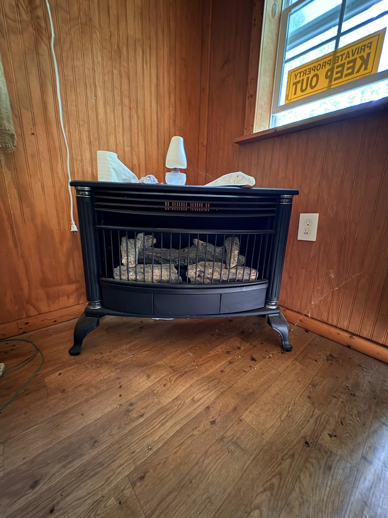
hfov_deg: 85.7
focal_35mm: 14
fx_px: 209
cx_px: 194
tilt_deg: -14.3
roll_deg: -1.8
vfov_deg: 102.1
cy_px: 259
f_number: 2.2
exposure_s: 1/8
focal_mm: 2.22
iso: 640
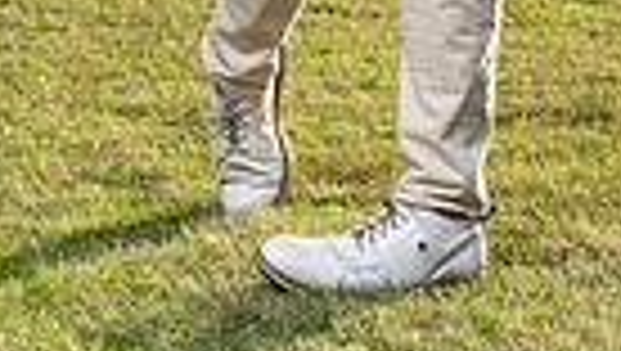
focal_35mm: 171
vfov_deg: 6.6
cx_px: 220
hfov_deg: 12.6
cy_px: -621
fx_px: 2819
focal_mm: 50
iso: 250
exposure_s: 1/1250
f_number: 4.5
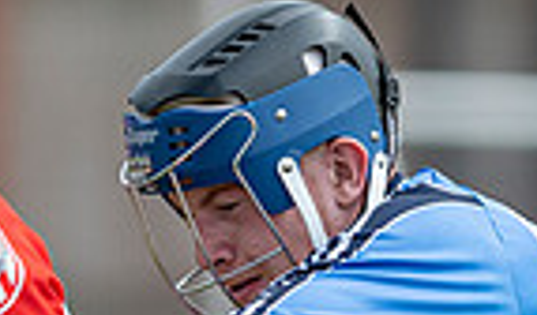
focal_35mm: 2184
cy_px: 790
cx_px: -226
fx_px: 31435
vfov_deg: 0.6
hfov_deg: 1.0
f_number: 2.8
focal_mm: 300
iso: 100
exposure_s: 1/1600
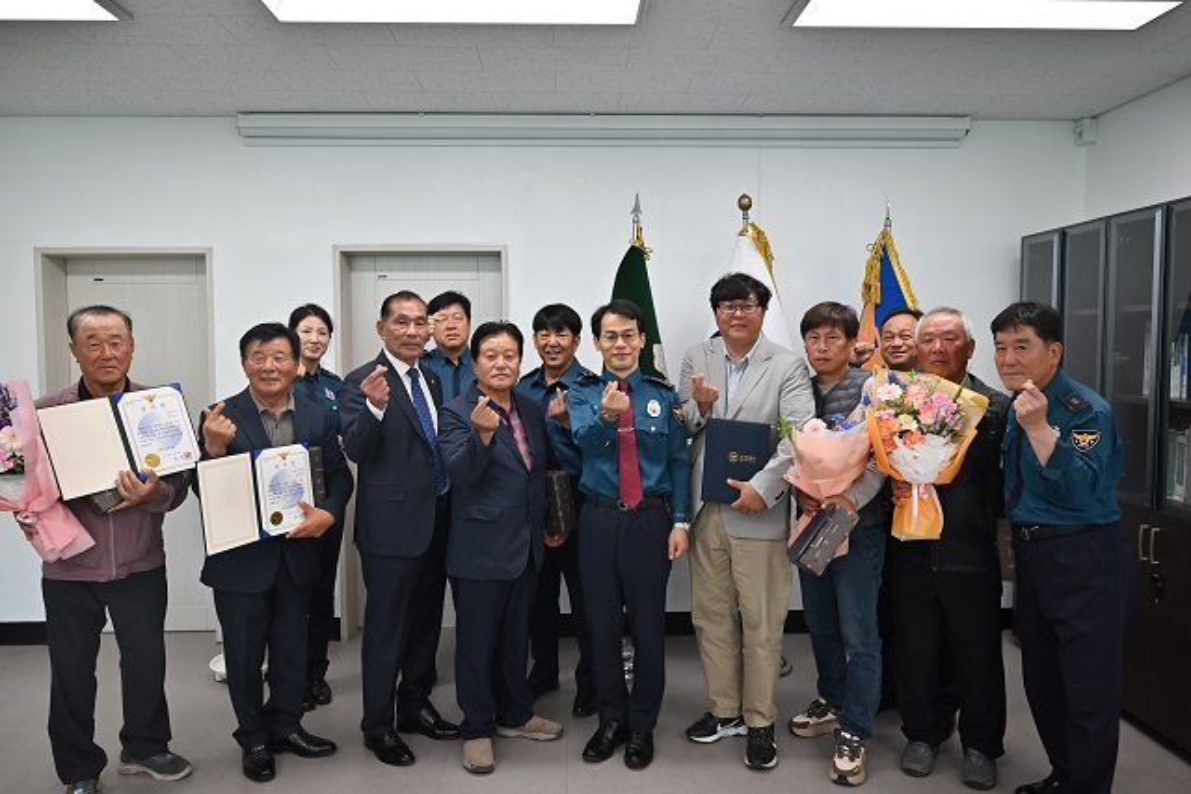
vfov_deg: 48.8
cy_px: 397
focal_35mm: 26
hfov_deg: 68.4
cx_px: 596
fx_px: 877
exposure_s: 1/125
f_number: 4
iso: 640
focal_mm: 26.5
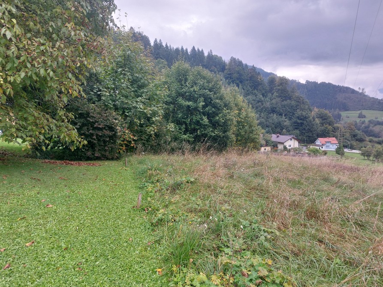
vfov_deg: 54.9
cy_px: 144
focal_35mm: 25
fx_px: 277
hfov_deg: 69.4
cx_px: 192
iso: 25
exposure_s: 1/129
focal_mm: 5.23
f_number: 1.8
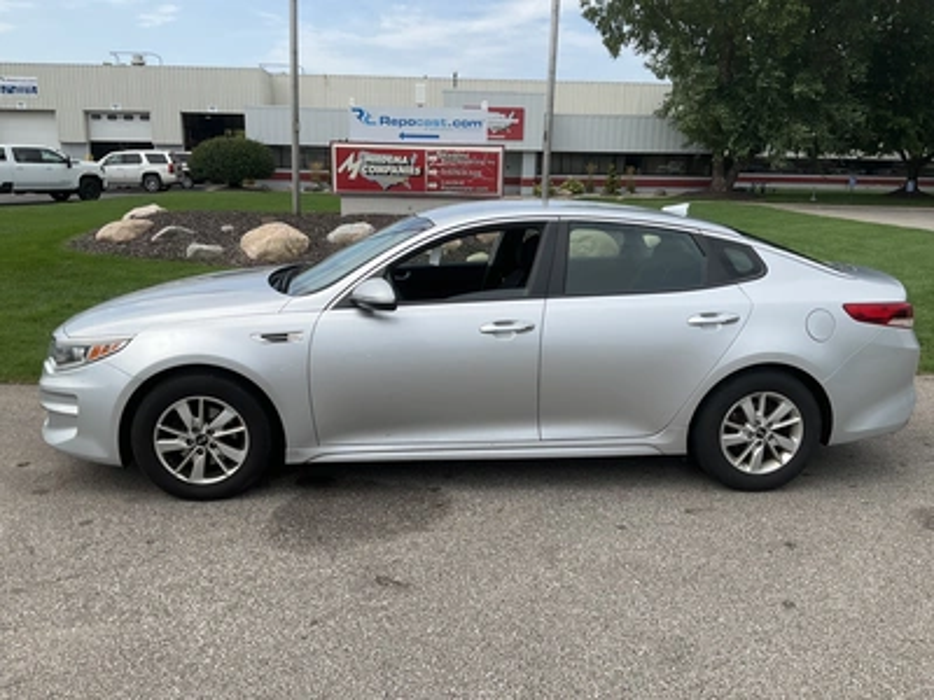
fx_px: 782
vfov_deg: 48.2
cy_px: 350
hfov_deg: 61.7
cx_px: 467
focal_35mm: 29
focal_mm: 3
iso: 25
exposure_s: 1/1912
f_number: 1.8
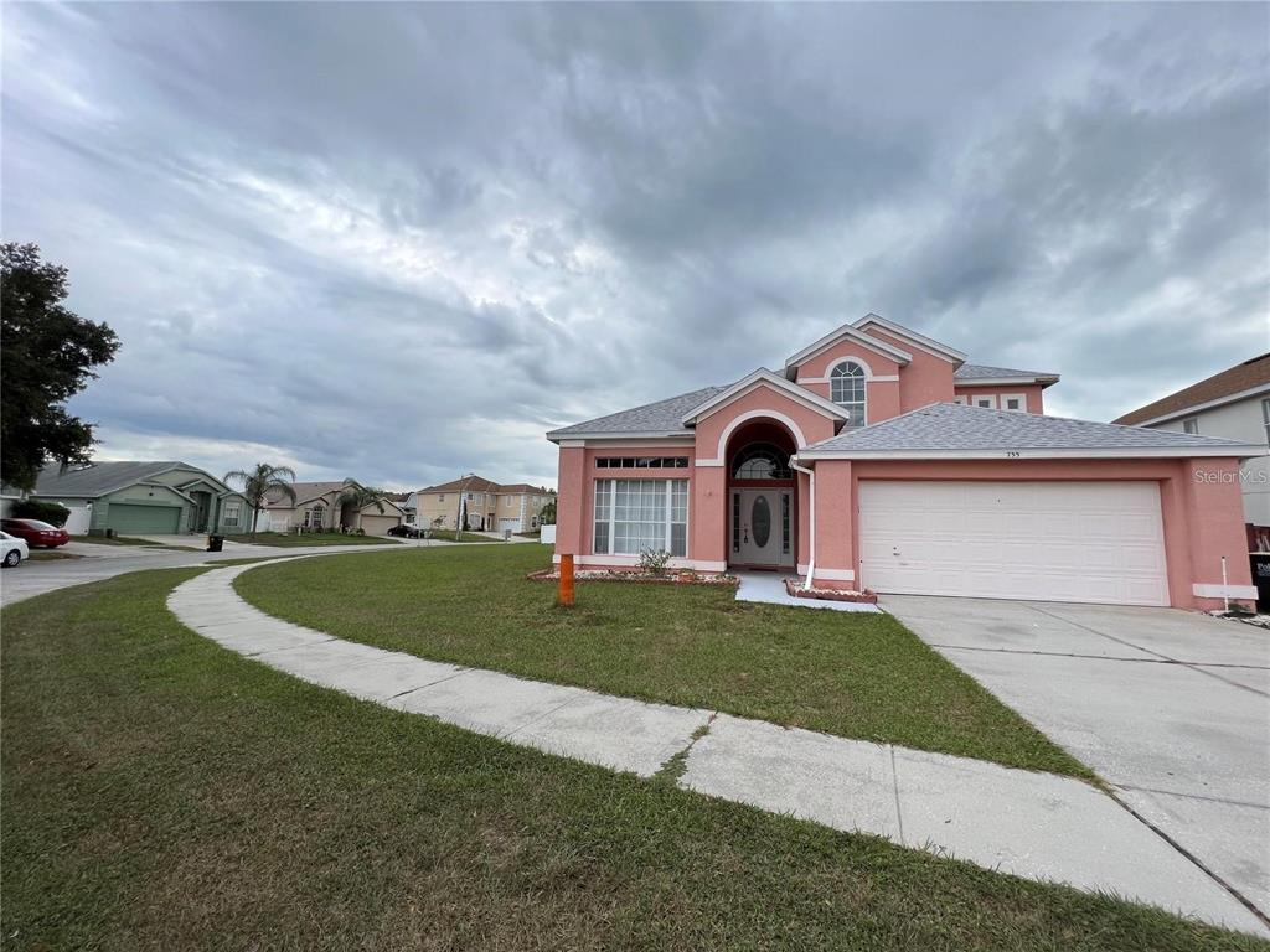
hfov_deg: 106.2
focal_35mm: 13
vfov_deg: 89.9
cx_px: 635
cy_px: 476
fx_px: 477
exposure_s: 1/418
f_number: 1.8
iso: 32
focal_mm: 1.57
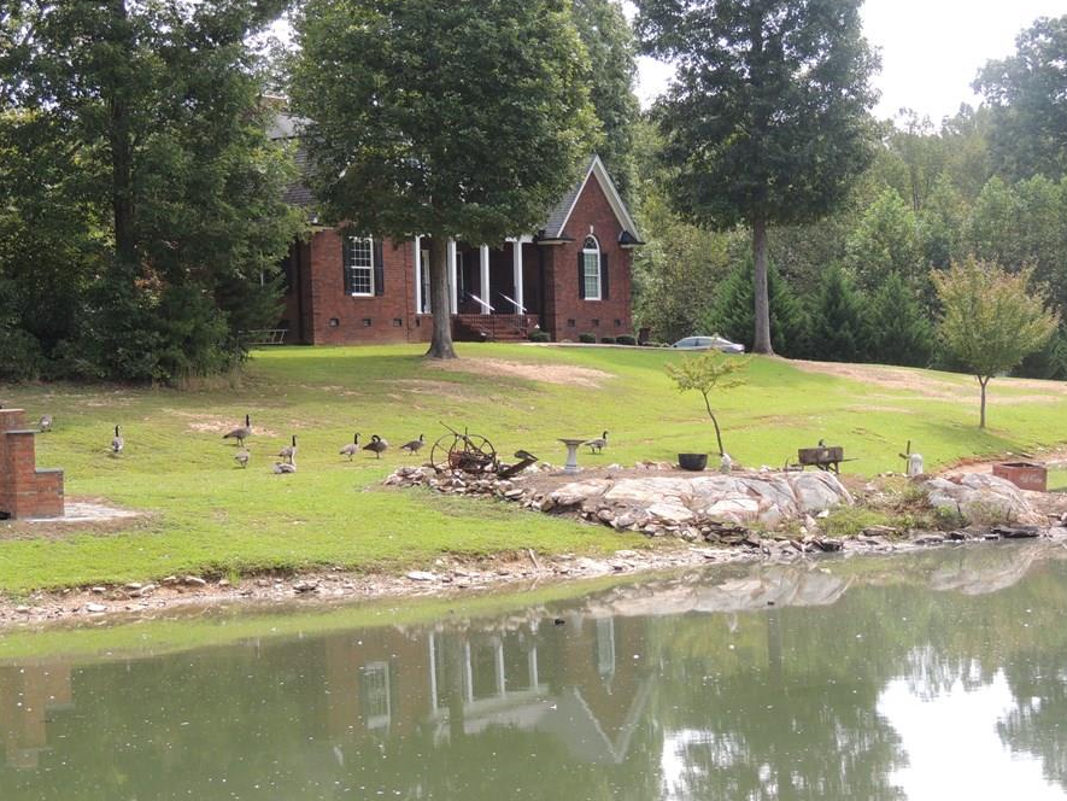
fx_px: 2497
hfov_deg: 24.1
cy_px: 376
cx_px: 538
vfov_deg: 18.2
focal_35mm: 81
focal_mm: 12.4
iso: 100
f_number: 3.9
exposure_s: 1/200
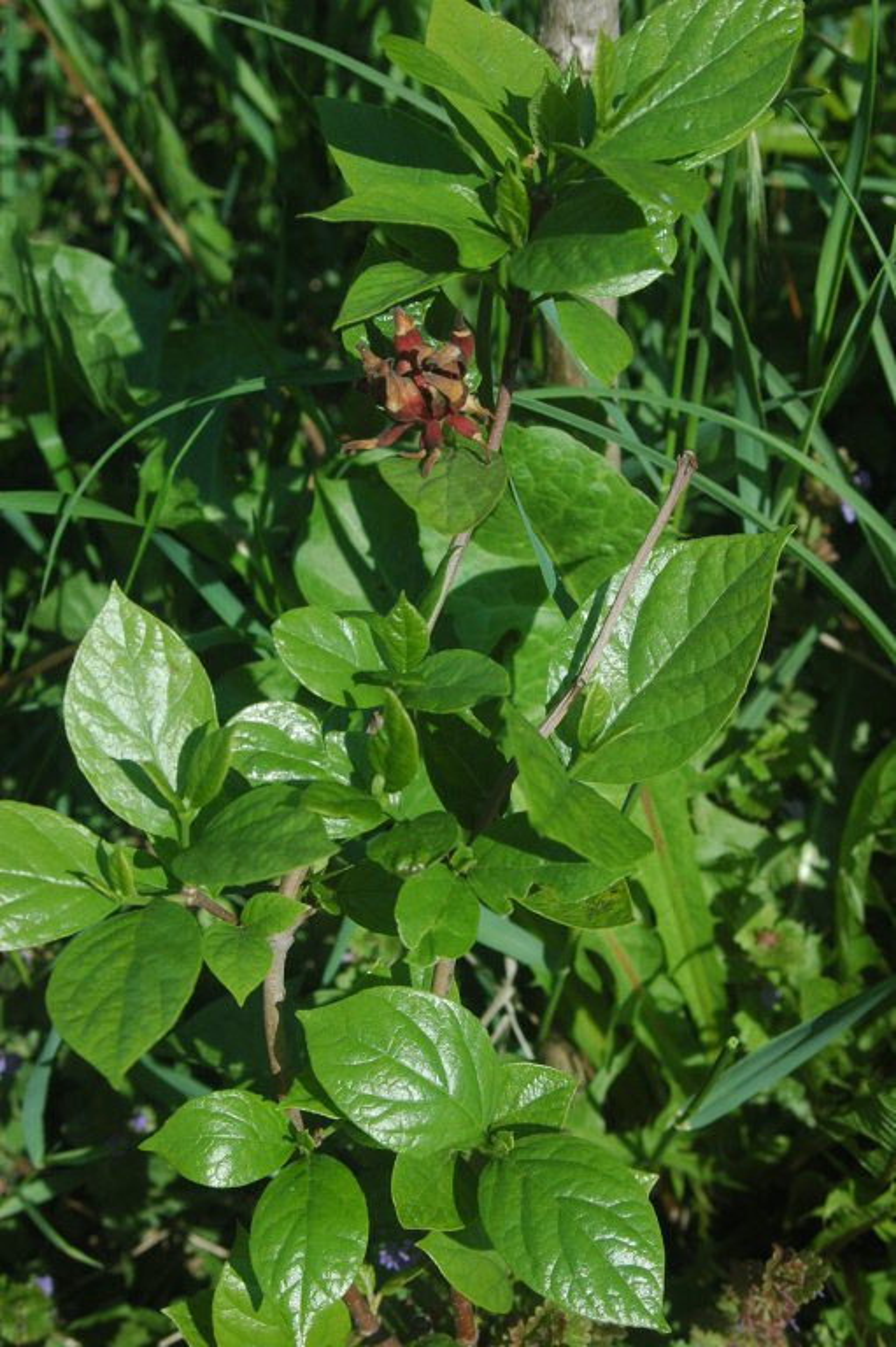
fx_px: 2523
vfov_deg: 29.9
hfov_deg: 20.1
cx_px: 448
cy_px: 674
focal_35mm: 68
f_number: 8
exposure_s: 1/400
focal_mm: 45
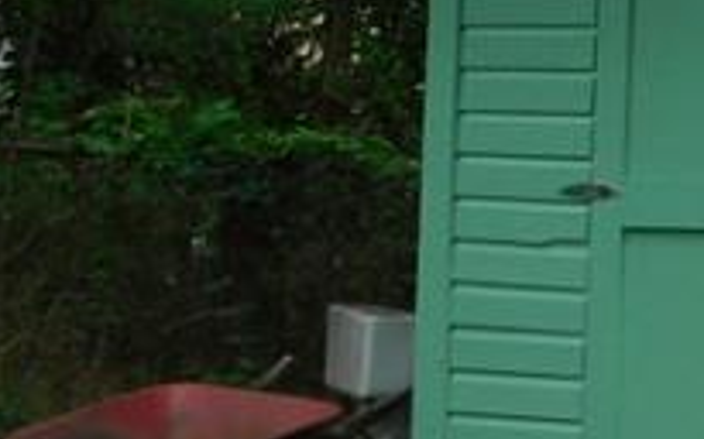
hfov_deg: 9.0
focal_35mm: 212
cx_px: 1669
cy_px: 137
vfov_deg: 6.2
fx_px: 4066
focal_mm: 7.1
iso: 125
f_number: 3.6
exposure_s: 1/200
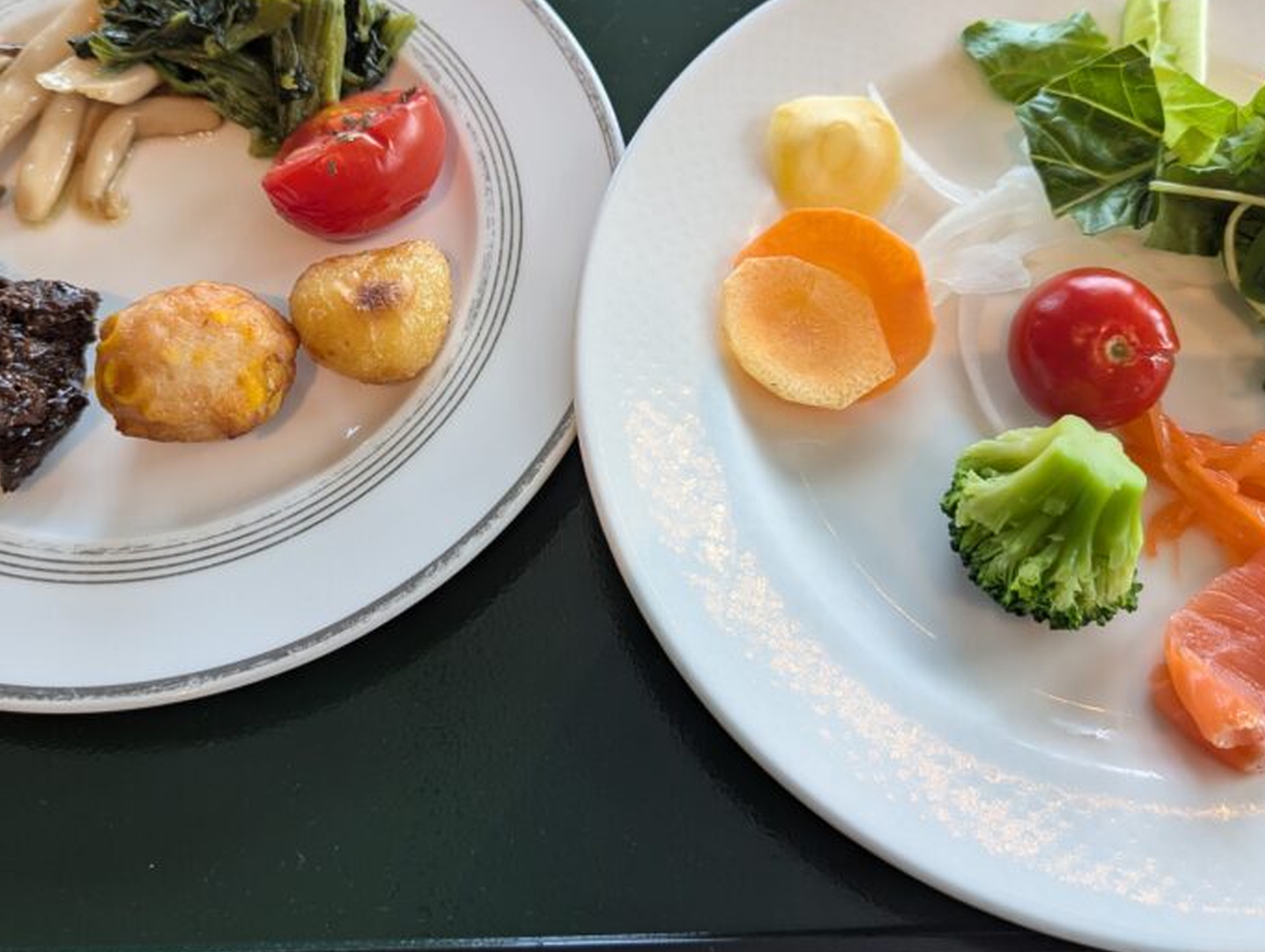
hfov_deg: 51.3
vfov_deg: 39.5
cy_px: 371
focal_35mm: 36
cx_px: 652
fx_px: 1317
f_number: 1.85
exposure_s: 1/51.9
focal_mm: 6.81
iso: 46
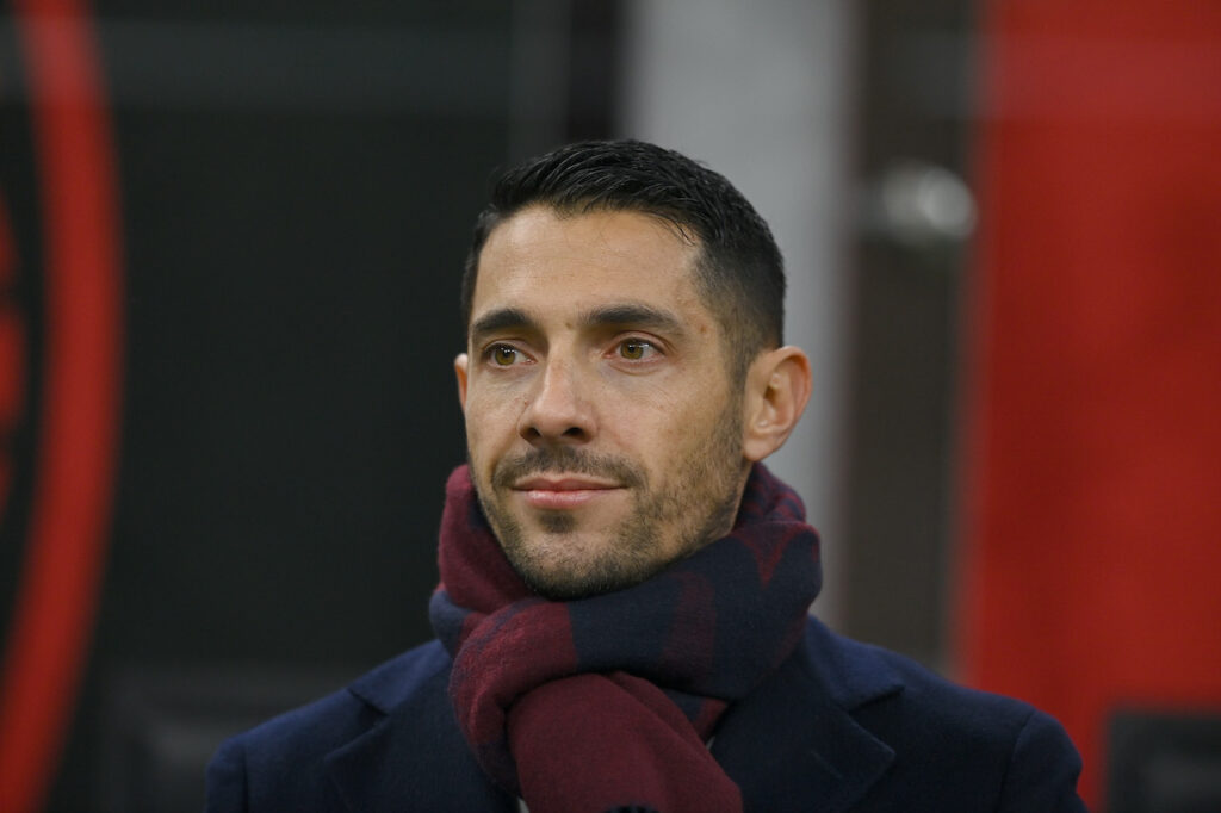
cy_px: 406
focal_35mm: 400
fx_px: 13562
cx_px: 610
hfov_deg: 5.2
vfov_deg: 3.4
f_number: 3.2
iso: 2000
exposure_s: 1/1600
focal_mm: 400
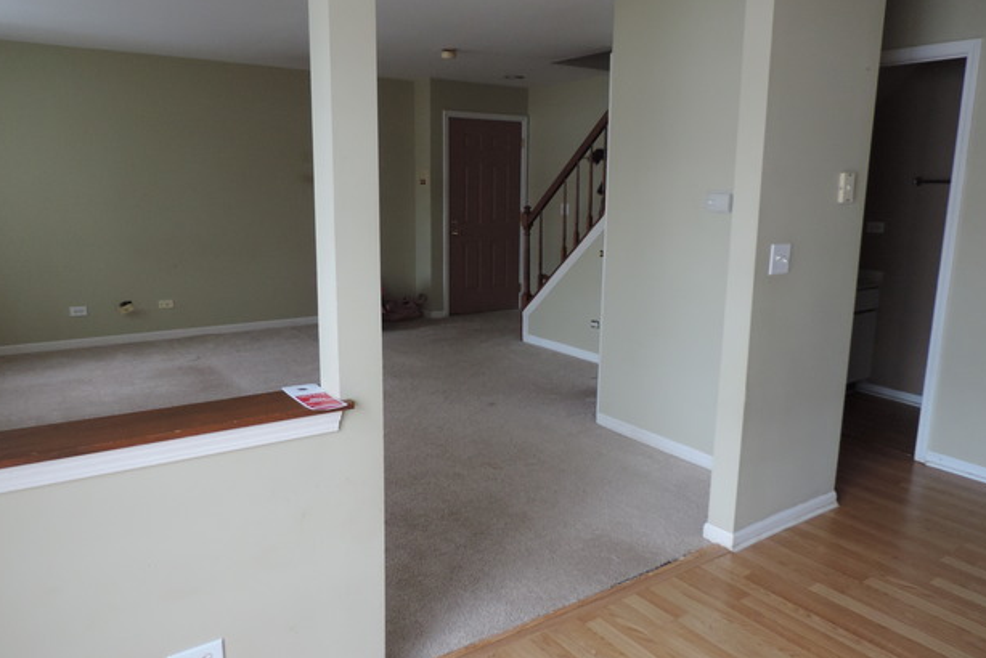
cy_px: 326
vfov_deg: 49.6
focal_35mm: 26
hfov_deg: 69.4
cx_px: 493
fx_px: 712
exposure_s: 1/30
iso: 360
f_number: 3
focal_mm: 4.3
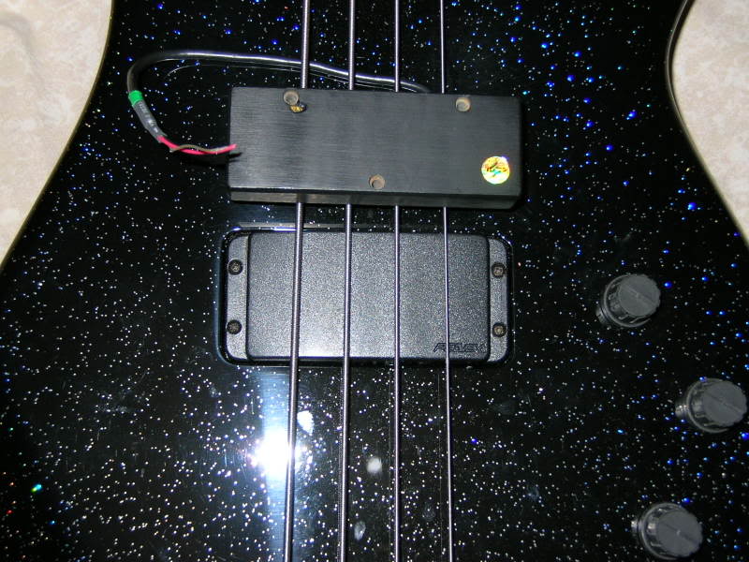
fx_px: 1255
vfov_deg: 25.2
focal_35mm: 58
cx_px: 374
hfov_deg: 33.2
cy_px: 281
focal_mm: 9.6
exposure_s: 1/60.1
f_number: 3.1
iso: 50
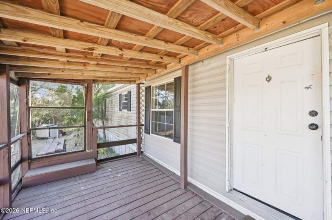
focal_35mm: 14
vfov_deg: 81.1
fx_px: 129
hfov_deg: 104.3
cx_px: 166
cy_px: 110
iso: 125
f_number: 8
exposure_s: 1/15
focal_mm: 14
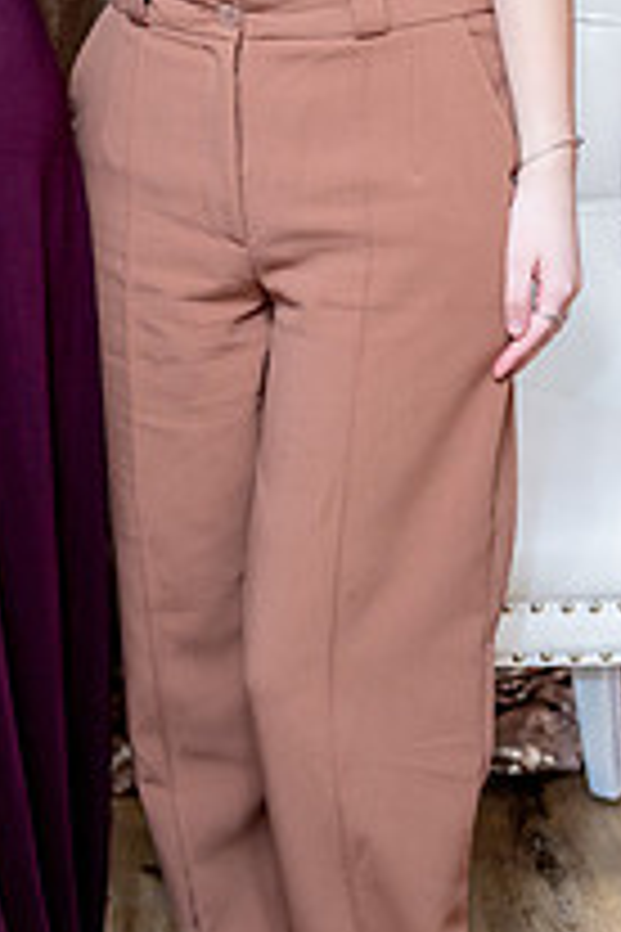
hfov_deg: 13.9
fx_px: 2536
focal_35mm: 98
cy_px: -36
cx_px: 81
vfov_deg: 20.1
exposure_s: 1/125
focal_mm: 45
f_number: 2.8
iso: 1250
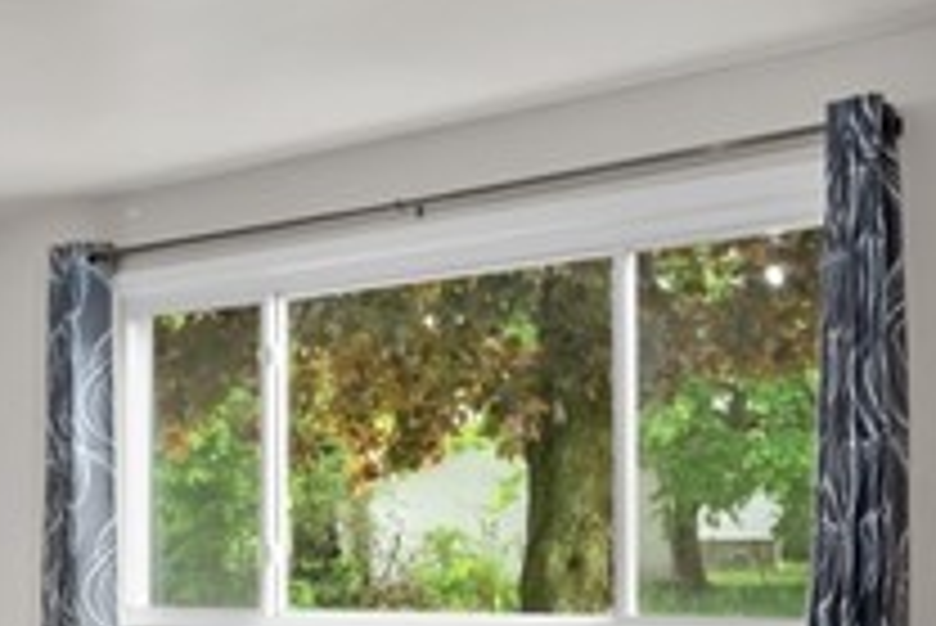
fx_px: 1899
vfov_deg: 18.3
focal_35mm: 73
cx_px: -32
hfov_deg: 26.0
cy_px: 588
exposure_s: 1/2
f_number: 9
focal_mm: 14
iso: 250
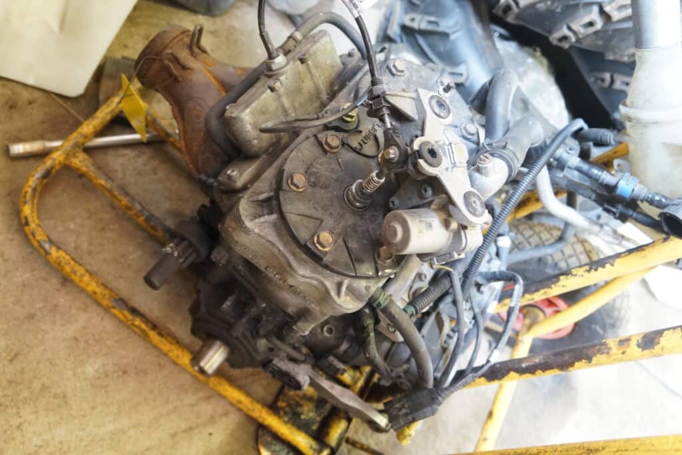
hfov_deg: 59.5
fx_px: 597
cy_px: 228
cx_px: 341
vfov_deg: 41.7
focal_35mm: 32
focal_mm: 21
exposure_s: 1/25
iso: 3200
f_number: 4
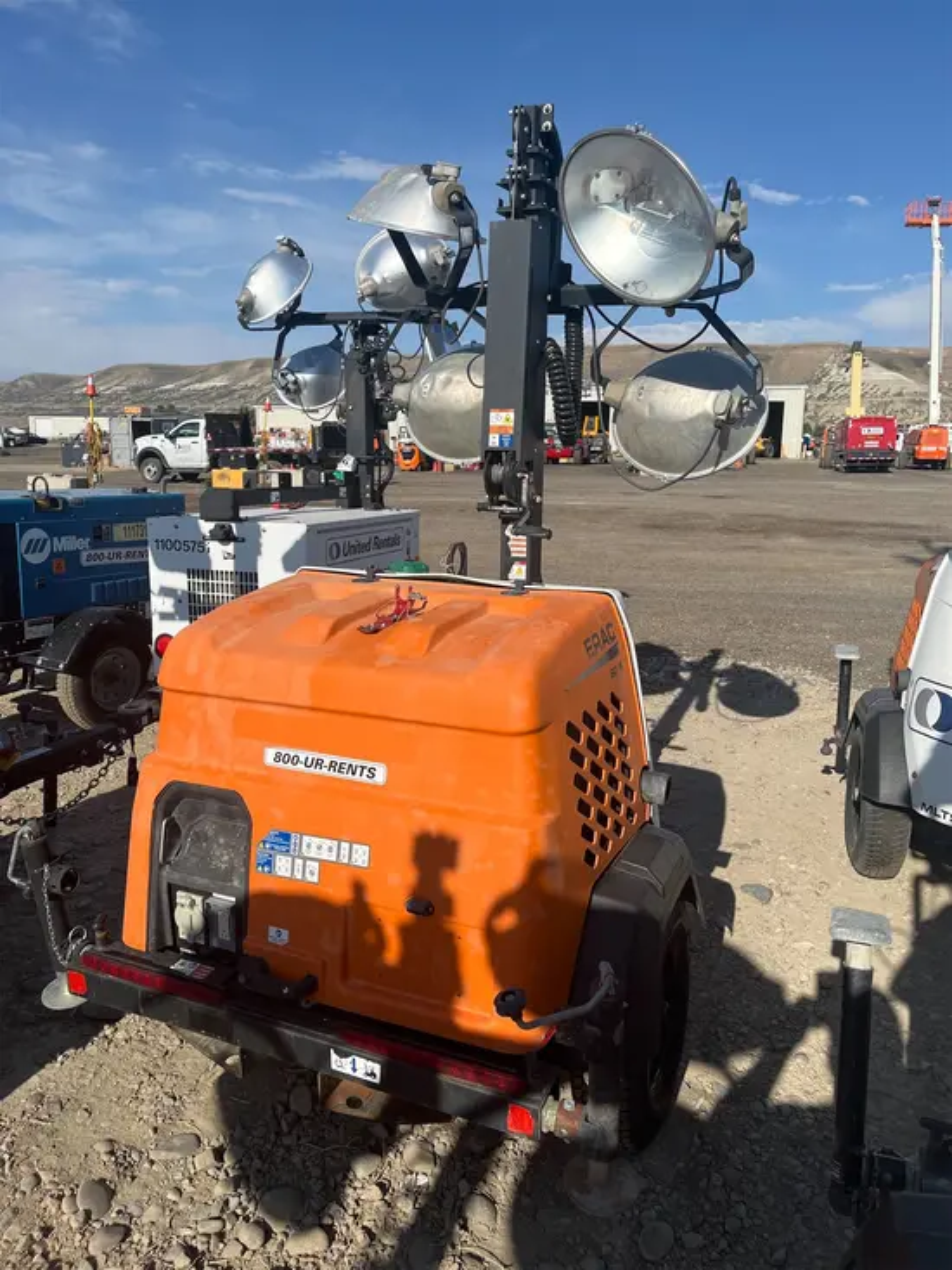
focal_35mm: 26
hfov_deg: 53.1
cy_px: 635
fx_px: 953
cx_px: 476
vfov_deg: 67.3
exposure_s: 1/4651
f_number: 1.6
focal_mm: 5.1
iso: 50
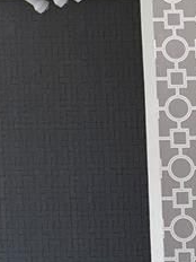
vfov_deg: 15.8
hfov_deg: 10.2
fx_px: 936
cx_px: -299
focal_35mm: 124
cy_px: 58
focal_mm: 6.76
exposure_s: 1/139
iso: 50
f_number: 1.78
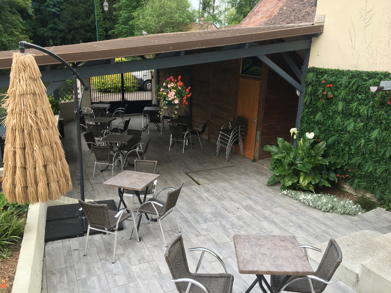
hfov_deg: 61.7
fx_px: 328
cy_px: 146
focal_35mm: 29
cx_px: 196
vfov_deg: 48.2
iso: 32
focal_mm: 4.15
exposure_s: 1/100
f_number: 2.2
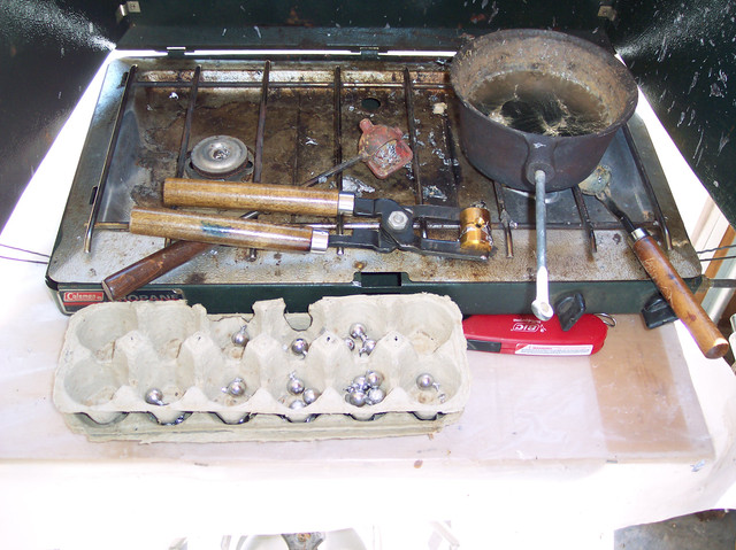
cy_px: 275
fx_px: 807
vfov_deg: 37.7
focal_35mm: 38
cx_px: 368
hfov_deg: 49.0
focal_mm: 8
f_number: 2.8
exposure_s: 1/125
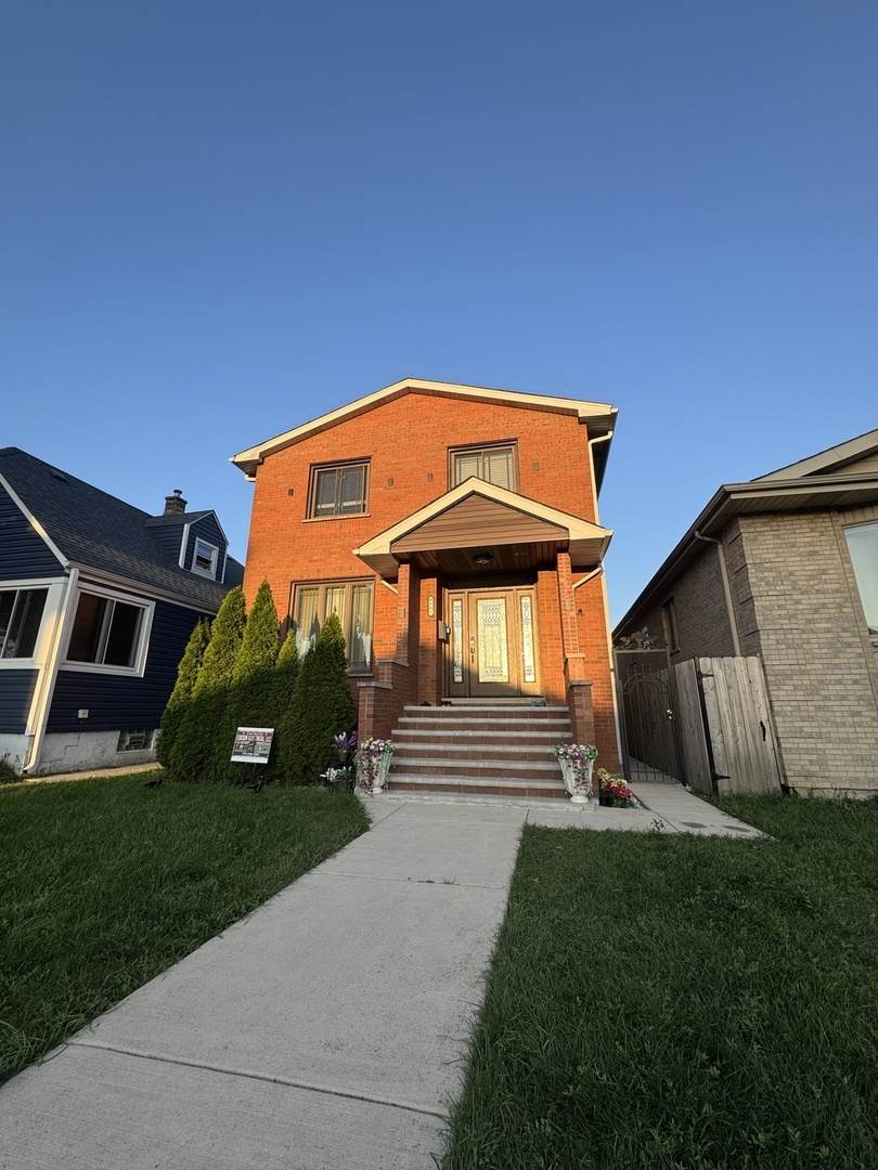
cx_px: 439
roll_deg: +0.5
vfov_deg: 102.1
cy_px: 585
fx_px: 473
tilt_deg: +14.7
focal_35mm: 14
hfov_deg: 85.7
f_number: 2.2
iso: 40
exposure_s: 1/433
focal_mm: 2.22
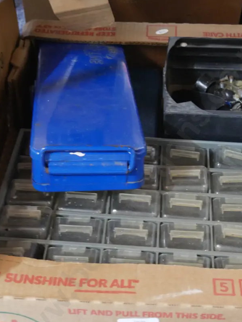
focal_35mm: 64
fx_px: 596
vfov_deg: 30.2
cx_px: 140
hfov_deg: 22.9
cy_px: 197
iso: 3200
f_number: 5.3
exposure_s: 1/20
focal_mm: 25
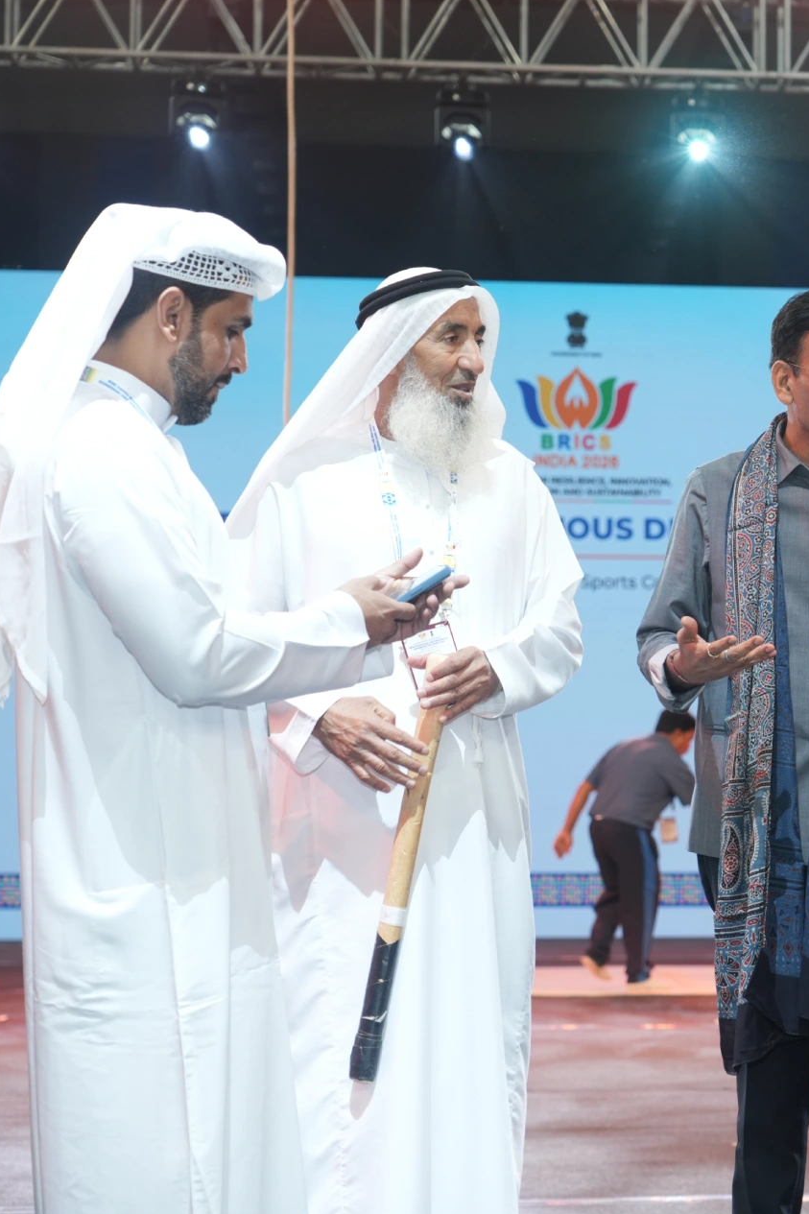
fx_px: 2866
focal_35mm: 85
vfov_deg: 23.9
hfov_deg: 15.8
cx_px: 804
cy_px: 610
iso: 640
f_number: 4.5
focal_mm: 56
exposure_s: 1/160
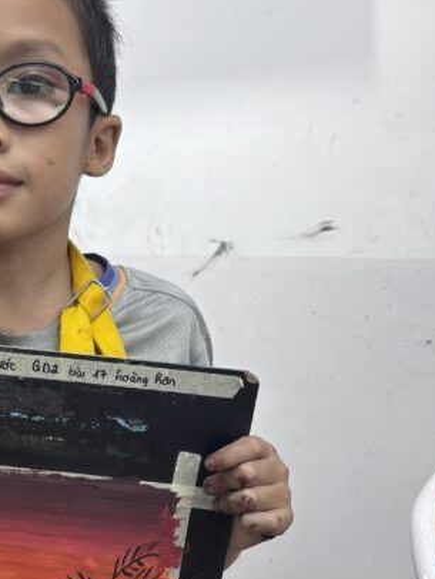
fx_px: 1071
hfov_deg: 22.0
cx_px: -14
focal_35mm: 64
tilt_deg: -10.5
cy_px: 367
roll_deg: +1.5
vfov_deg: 30.1
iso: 50
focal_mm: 5.96
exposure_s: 1/100
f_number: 1.6
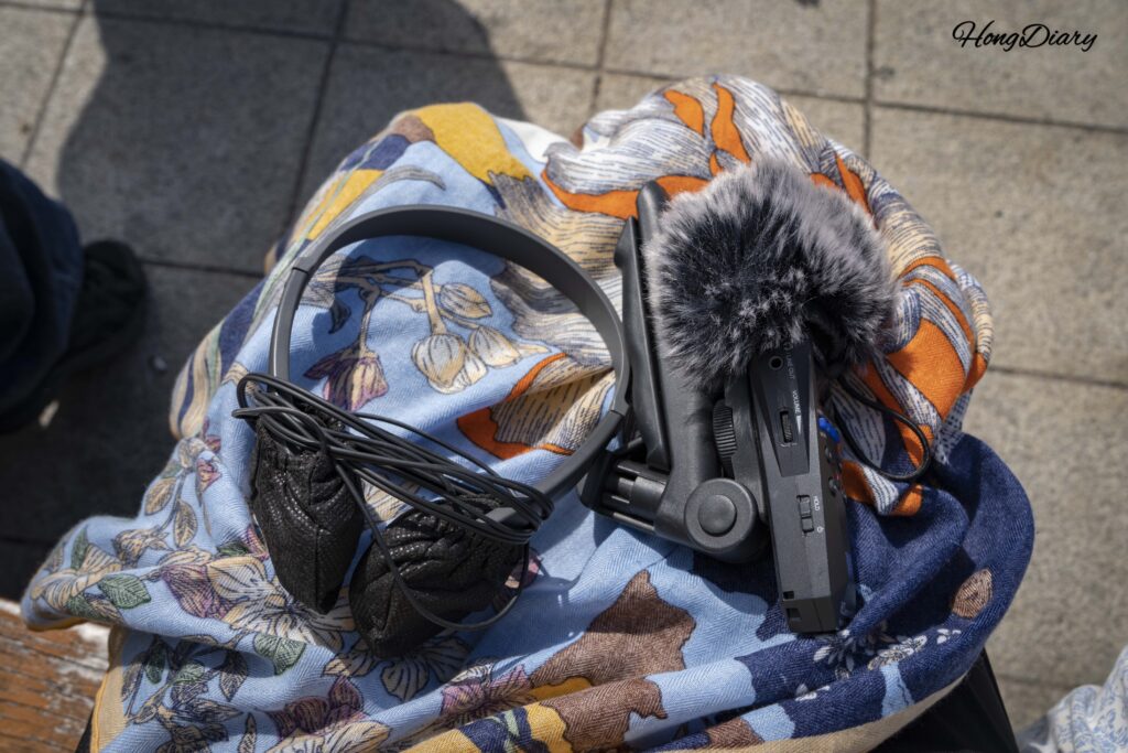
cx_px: 564
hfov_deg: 57.2
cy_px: 376
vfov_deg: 40.0
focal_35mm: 33
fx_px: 1034
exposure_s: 1/200
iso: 100
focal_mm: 33
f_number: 9
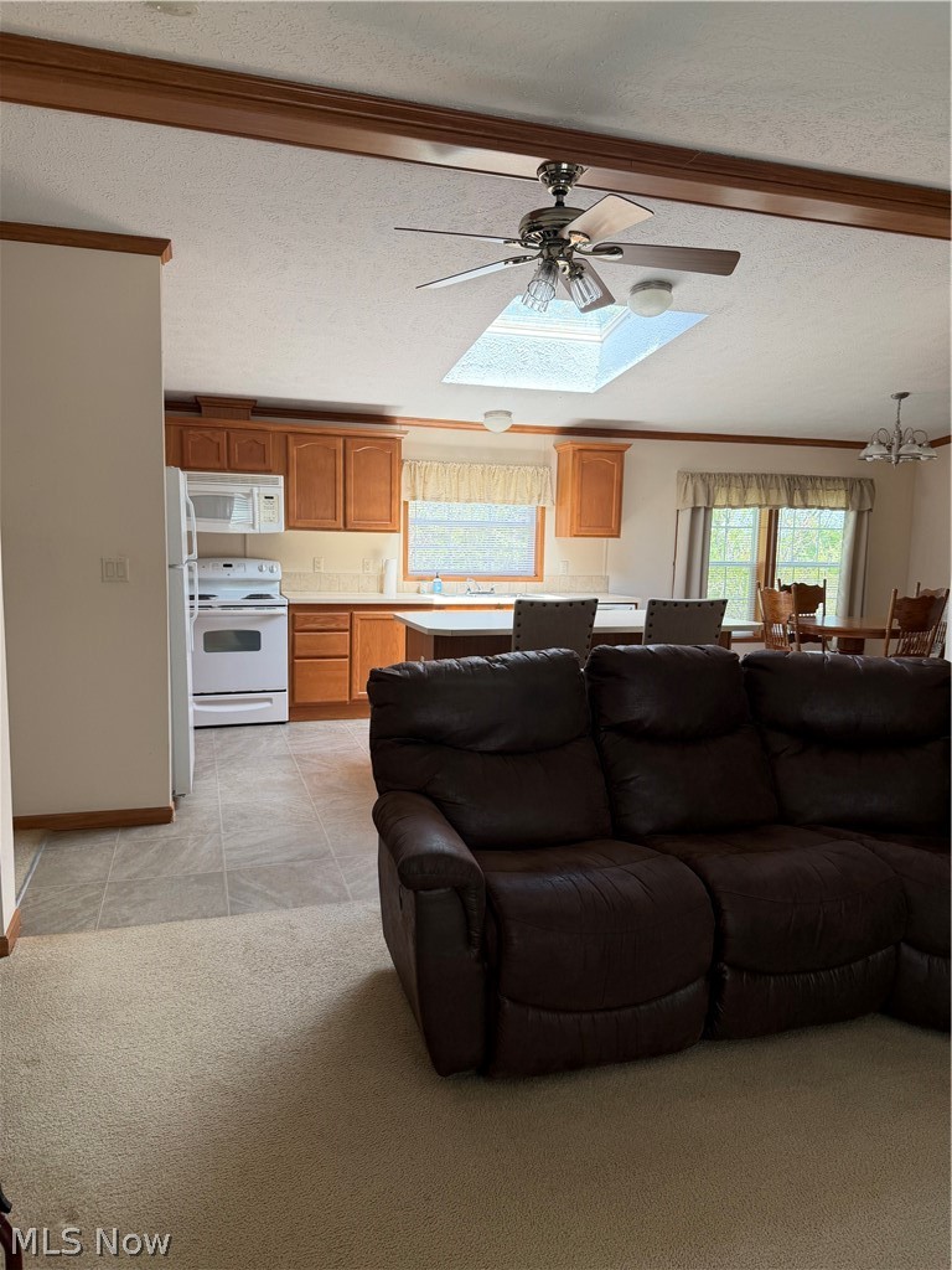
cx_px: 476
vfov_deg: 71.6
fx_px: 880
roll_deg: -1.4
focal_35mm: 24
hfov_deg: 56.8
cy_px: 635
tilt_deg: -6.6
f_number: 1.78
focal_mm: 6.76
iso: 100
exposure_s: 1/140
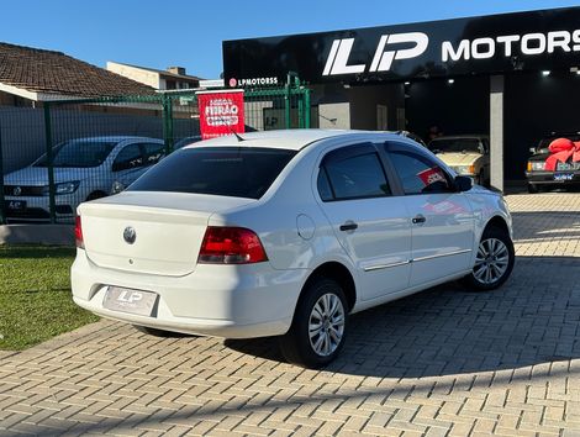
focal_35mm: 48
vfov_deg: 30.3
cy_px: 218
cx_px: 290
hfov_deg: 39.6
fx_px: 805
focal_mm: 6.86
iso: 64
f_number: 1.78
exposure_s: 1/2667
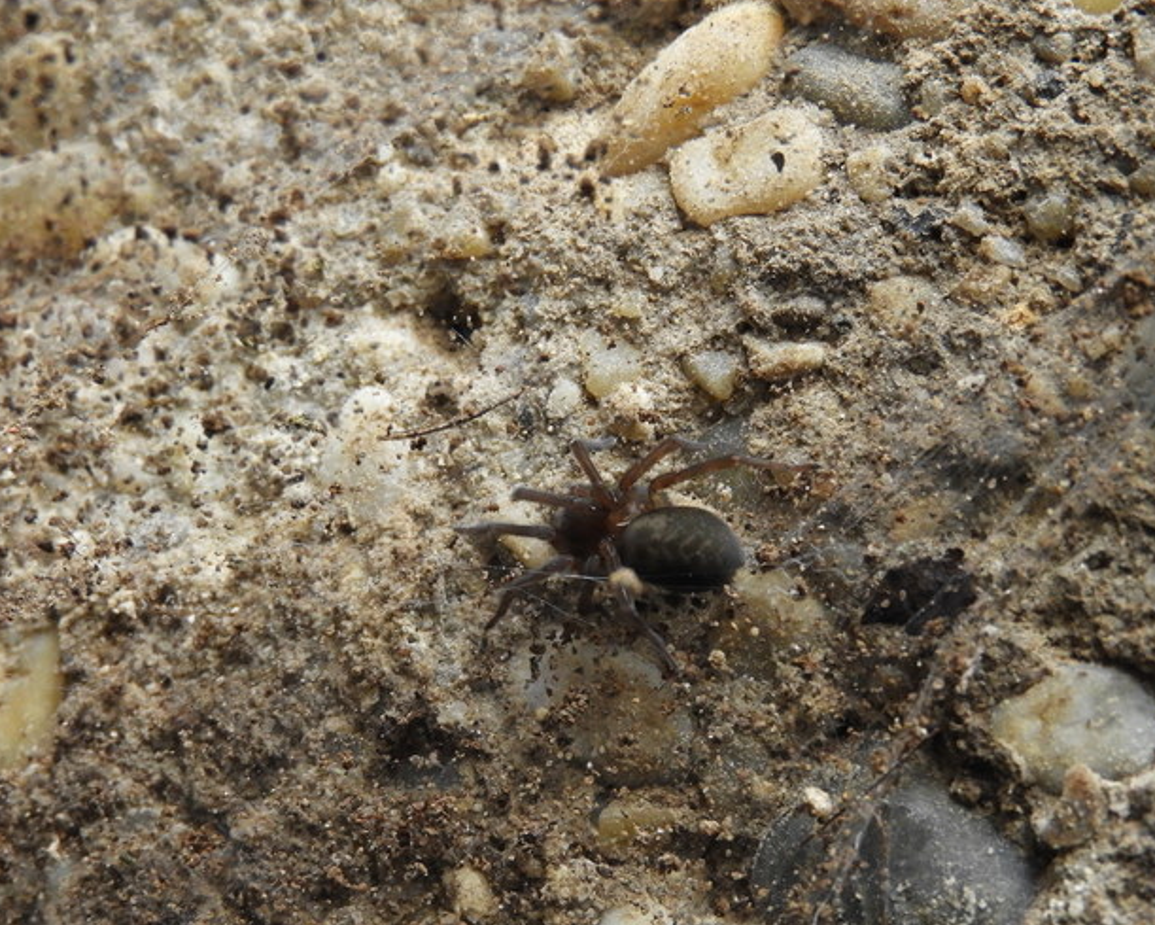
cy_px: 547
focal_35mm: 109
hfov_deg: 17.6
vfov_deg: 14.1
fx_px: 3727
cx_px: 621
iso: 360
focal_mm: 14.3
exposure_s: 1/60
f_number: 4.5
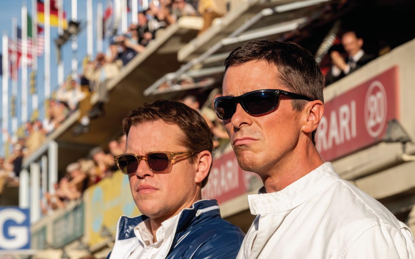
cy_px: 123
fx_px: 1516
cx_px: 207
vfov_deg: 9.8
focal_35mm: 134
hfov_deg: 15.6
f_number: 8
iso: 320
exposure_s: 1/500
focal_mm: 87.1
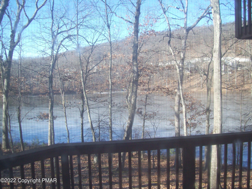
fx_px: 262
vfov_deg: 39.7
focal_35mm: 36
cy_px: 94
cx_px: 126
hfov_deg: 51.4
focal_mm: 6
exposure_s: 1/225
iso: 80
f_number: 2.7
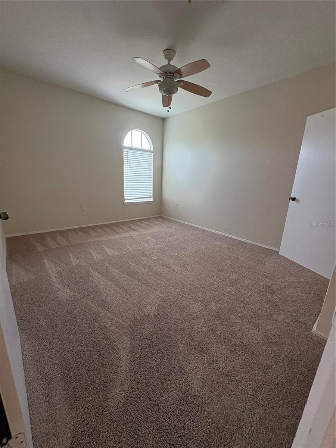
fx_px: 181
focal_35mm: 14
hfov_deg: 85.7
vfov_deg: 102.1
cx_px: 168
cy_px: 224
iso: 100
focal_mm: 2.22
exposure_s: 1/120
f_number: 2.2
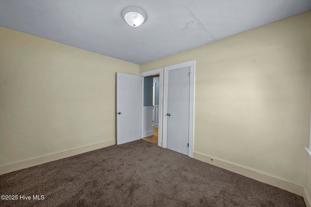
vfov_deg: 81.3
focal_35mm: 14
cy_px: 104
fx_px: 121
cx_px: 156
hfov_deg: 104.2
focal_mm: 14
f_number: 8
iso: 100
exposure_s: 2.5
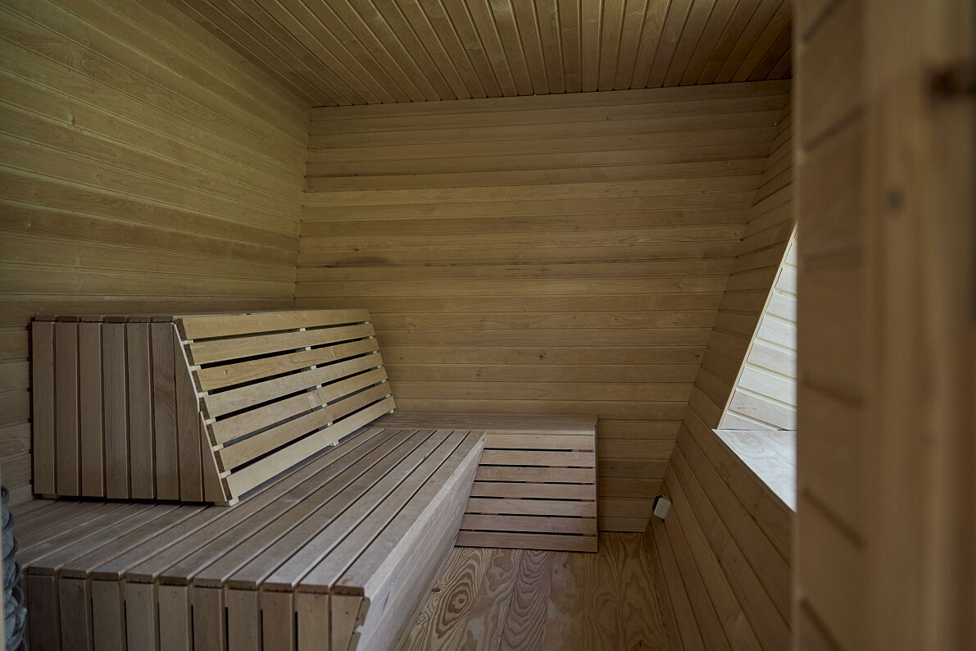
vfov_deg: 53.1
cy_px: 326
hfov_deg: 73.7
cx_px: 488
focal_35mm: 24
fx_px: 651
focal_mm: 24
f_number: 2.8
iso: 400
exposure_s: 1/160
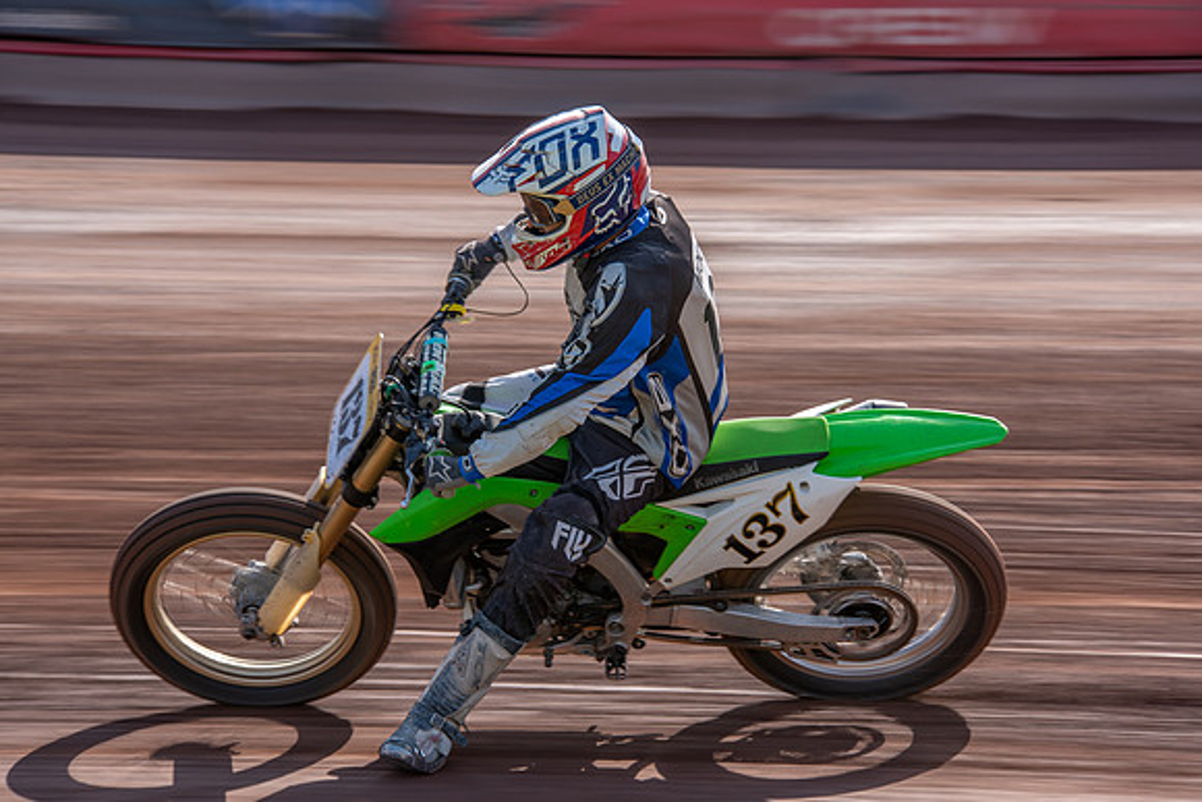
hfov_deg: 14.7
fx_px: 4675
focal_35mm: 140
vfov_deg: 9.8
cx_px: 601
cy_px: 401
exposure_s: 1/100
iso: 100
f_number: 8
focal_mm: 140
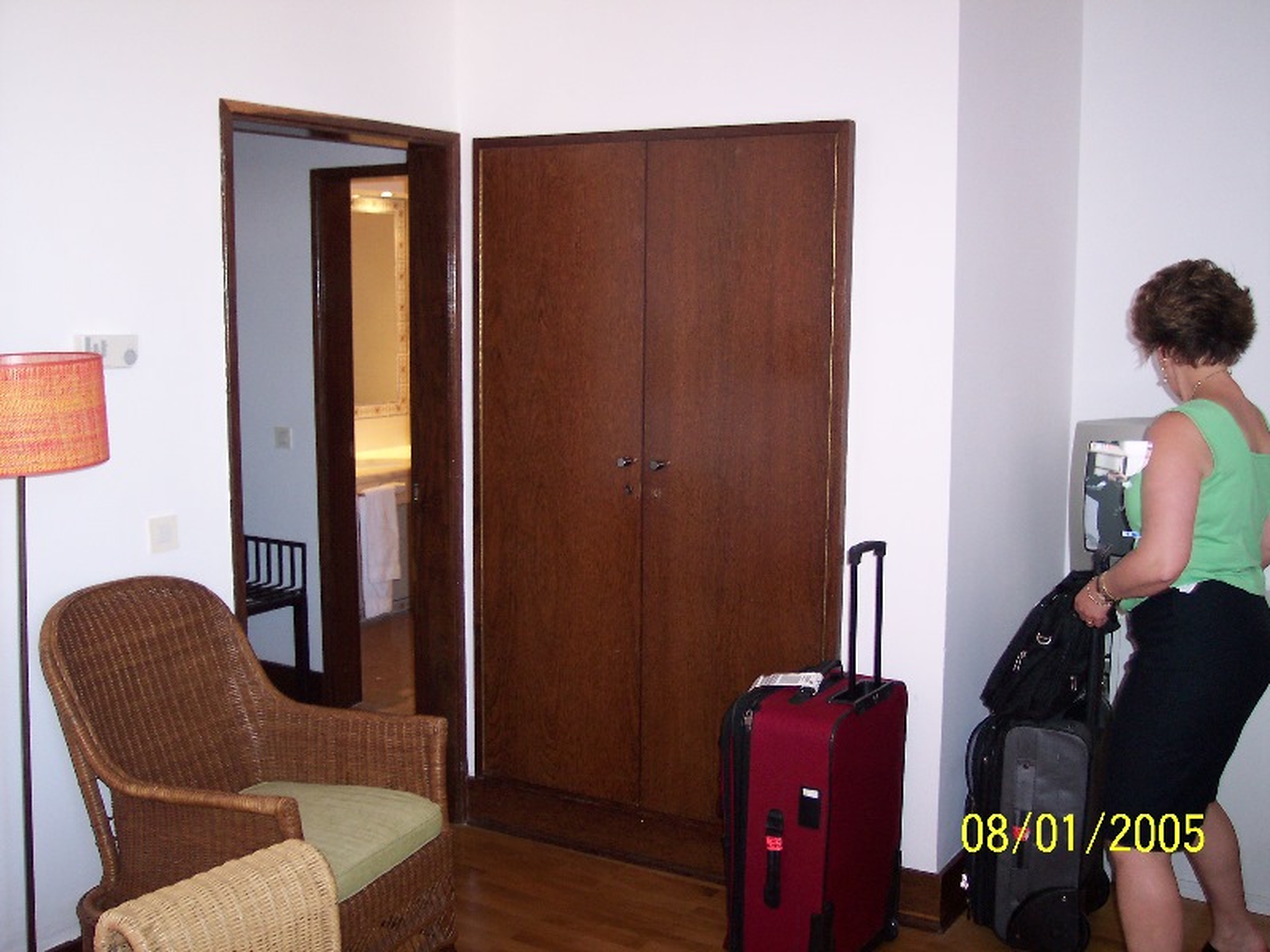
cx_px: 635
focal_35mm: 38
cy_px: 476
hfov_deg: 49.0
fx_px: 1394
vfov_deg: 37.7
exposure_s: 1/30
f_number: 2.8
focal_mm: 8
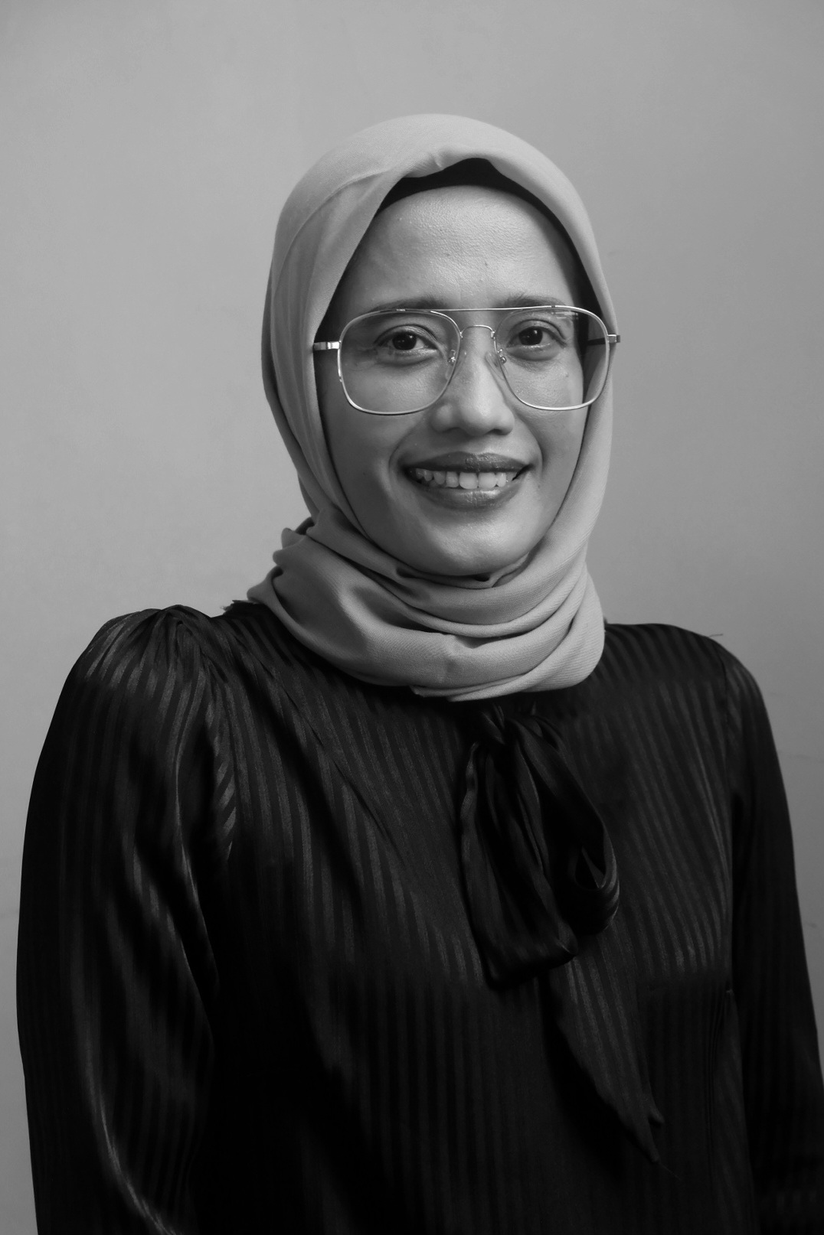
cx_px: 412
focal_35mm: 54
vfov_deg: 36.9
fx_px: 1854
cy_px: 618
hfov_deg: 25.1
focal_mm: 35.8
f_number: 4
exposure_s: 1/60.2
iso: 1000
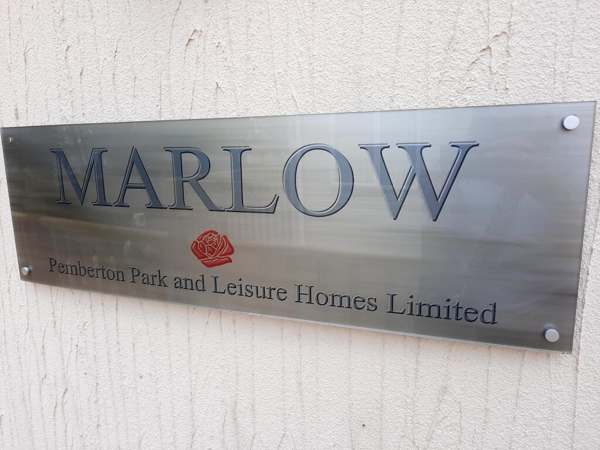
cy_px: 225
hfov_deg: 69.4
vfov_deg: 54.9
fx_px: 433
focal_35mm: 25
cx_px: 300
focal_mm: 4.6
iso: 32
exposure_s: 1/211
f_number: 2
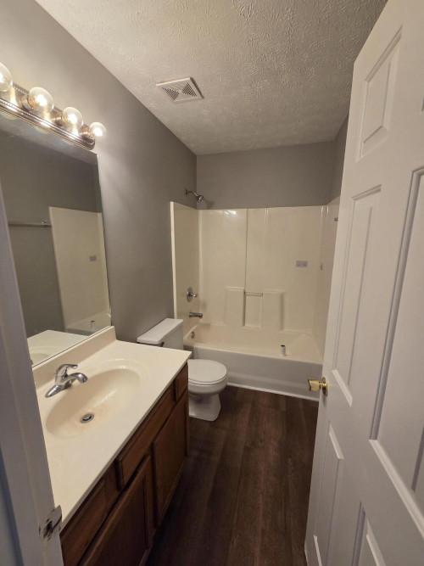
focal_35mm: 13
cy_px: 283
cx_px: 212
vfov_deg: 106.2
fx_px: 212
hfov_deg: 89.9
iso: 125
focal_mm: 2.2
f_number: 2.2
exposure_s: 1/120
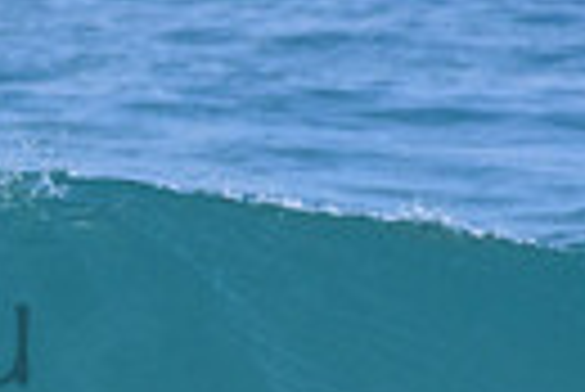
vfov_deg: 0.4
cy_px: 282
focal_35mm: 3343
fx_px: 54384
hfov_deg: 0.6
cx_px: -446
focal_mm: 500
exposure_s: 1/2000
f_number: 5.6
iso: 400
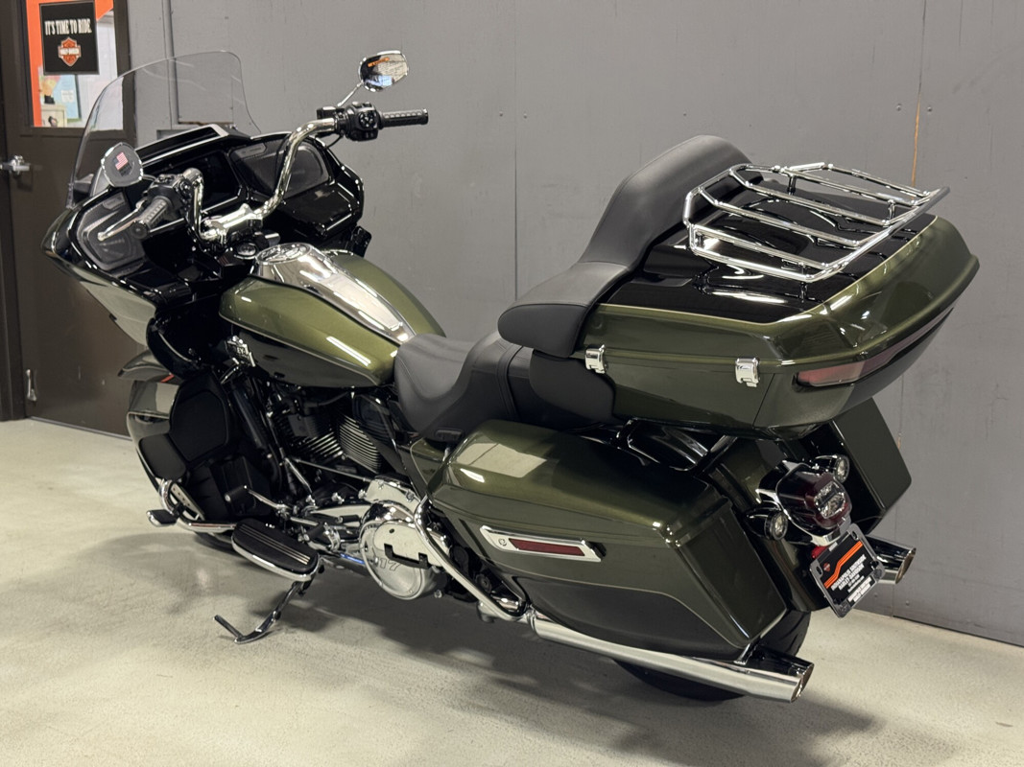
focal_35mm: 48
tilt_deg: -11.2
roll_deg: -0.6
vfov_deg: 30.3
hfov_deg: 39.7
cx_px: 512
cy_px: 384
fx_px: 1420
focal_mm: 6.76
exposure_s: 1/40
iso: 200
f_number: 1.78
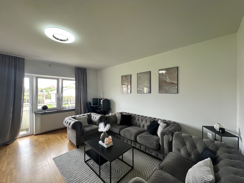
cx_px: 122
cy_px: 92
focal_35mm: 13
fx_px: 92
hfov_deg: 106.2
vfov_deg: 89.9
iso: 125
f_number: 1.8
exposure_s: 1/100
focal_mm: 1.57
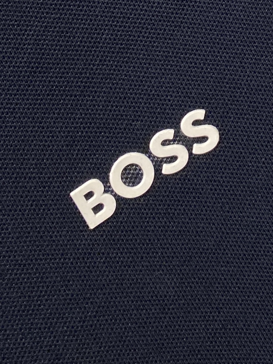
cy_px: 182
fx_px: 273
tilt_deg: -7.2
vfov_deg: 67.3
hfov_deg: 53.1
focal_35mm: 26
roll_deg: +28.2
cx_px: 136
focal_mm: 4.25
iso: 125
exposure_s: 1/109
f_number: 1.8
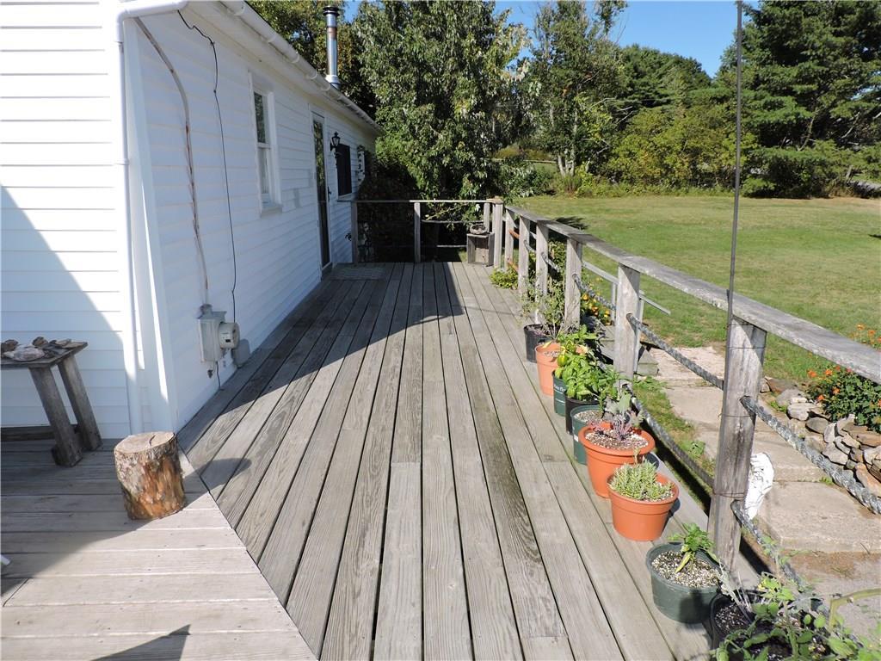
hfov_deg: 71.6
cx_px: 440
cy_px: 330
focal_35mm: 24
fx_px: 611
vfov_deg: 56.8
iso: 100
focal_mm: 4.3
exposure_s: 1/1600
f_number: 3
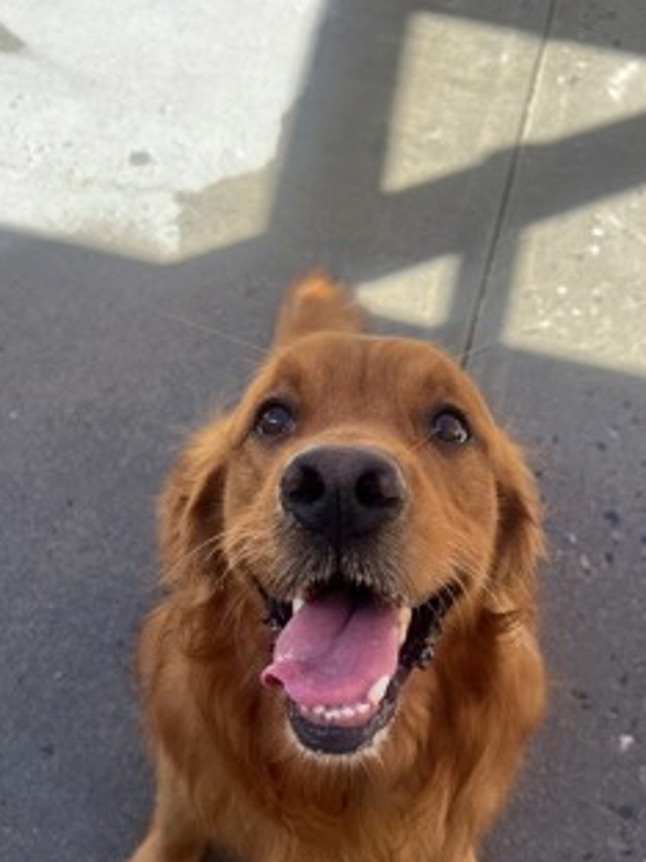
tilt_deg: -58.1
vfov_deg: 52.4
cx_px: 352
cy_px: 503
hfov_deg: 40.7
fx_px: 871
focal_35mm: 35
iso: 50
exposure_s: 1/808
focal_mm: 5.7
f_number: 1.5
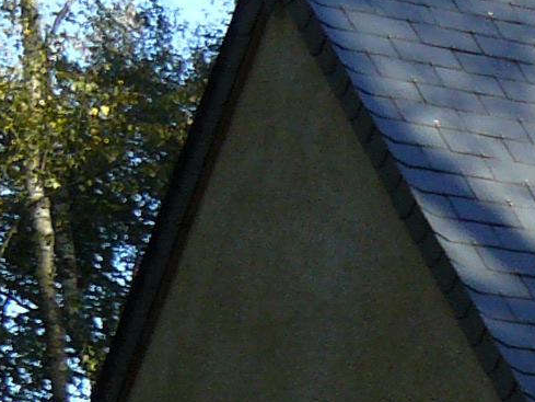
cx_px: 1036
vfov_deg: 6.4
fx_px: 3494
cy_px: 713
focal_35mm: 226
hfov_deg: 8.4
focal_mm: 6
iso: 100
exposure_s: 1/200
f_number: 4
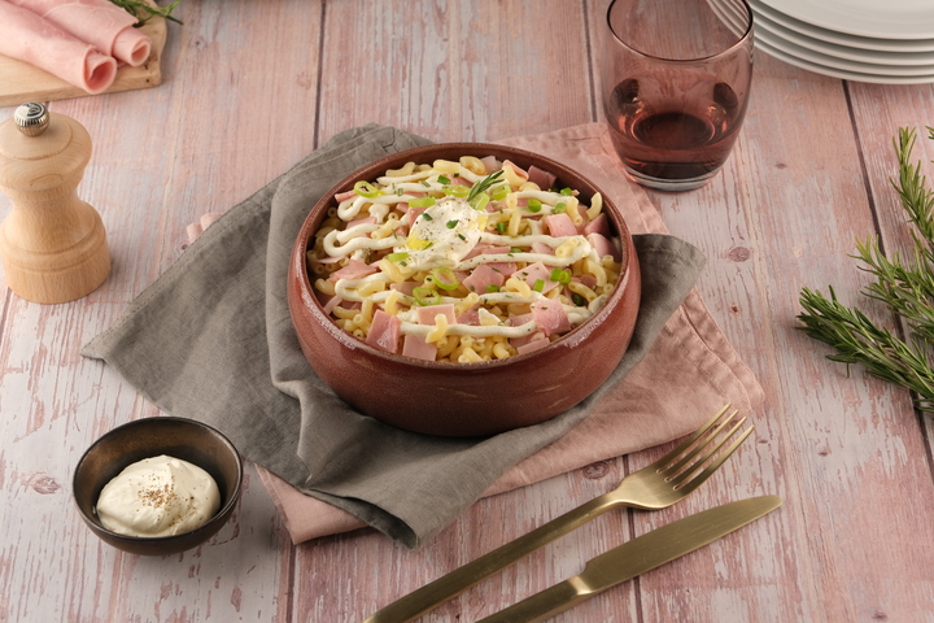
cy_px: 312
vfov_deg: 16.5
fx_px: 2153
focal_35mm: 83
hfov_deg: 24.5
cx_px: 467
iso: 1000
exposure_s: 1/500
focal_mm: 55
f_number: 8
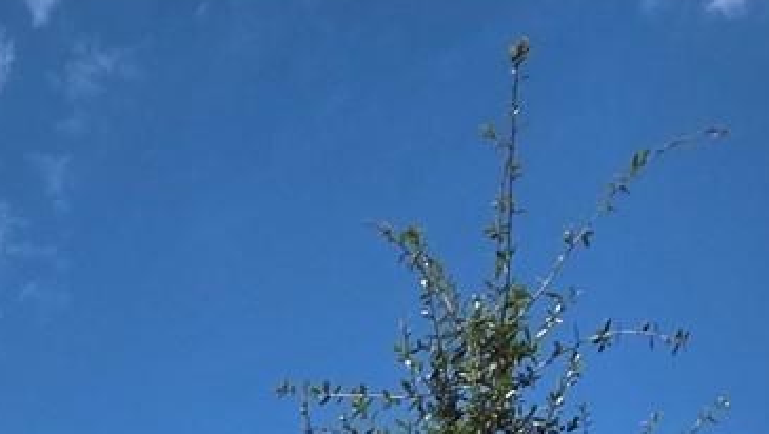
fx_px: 1265
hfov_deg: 30.7
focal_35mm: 62
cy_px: 1245
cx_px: -44
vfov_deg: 11.9
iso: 50
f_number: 2.2
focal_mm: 2.2
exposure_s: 1/4010
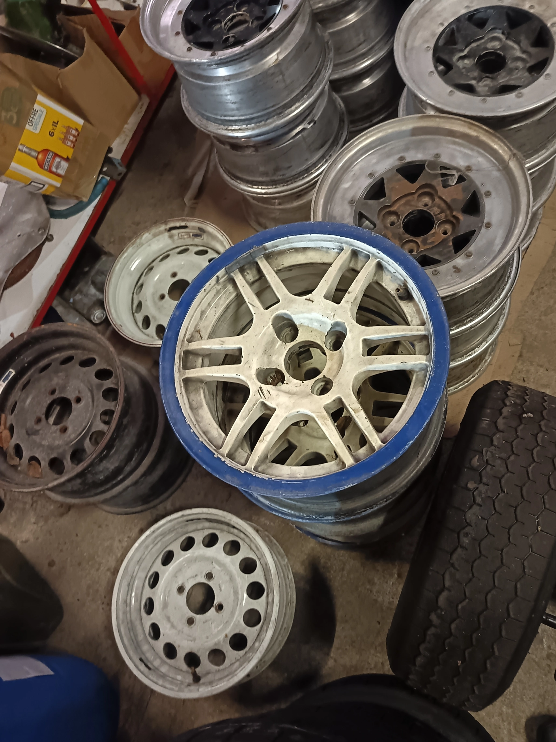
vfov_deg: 65.3
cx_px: 310
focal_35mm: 27
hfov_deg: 51.2
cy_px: 373
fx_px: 578
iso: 4635
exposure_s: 1/16.7
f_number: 1.75
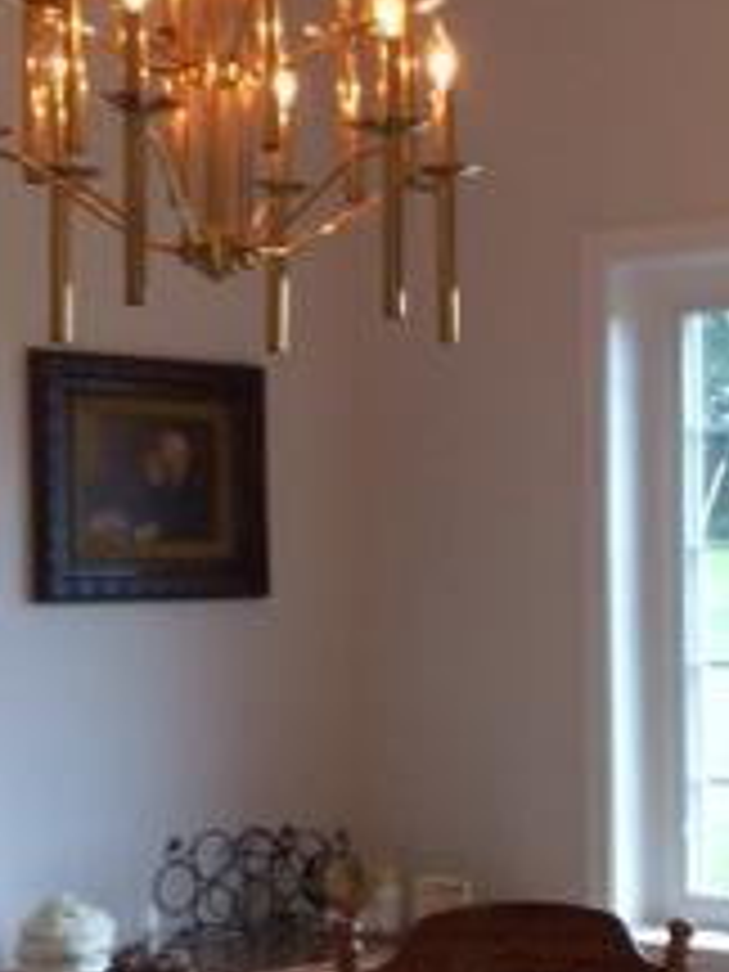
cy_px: 630
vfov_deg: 22.7
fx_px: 2415
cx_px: 783
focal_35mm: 86
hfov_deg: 16.7
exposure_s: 1/24
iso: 125
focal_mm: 4.15
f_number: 2.2
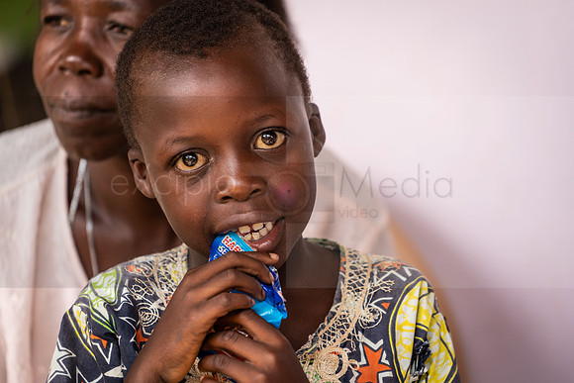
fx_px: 3386
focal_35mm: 212
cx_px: 288
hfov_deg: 9.7
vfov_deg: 6.5
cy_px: 200
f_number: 4
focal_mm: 200
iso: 250
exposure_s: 1/200
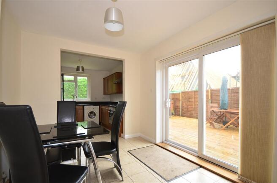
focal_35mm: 15
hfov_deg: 100.5
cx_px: 138
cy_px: 92
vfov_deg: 77.0
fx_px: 115
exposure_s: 1/10
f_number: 4
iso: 200
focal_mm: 10
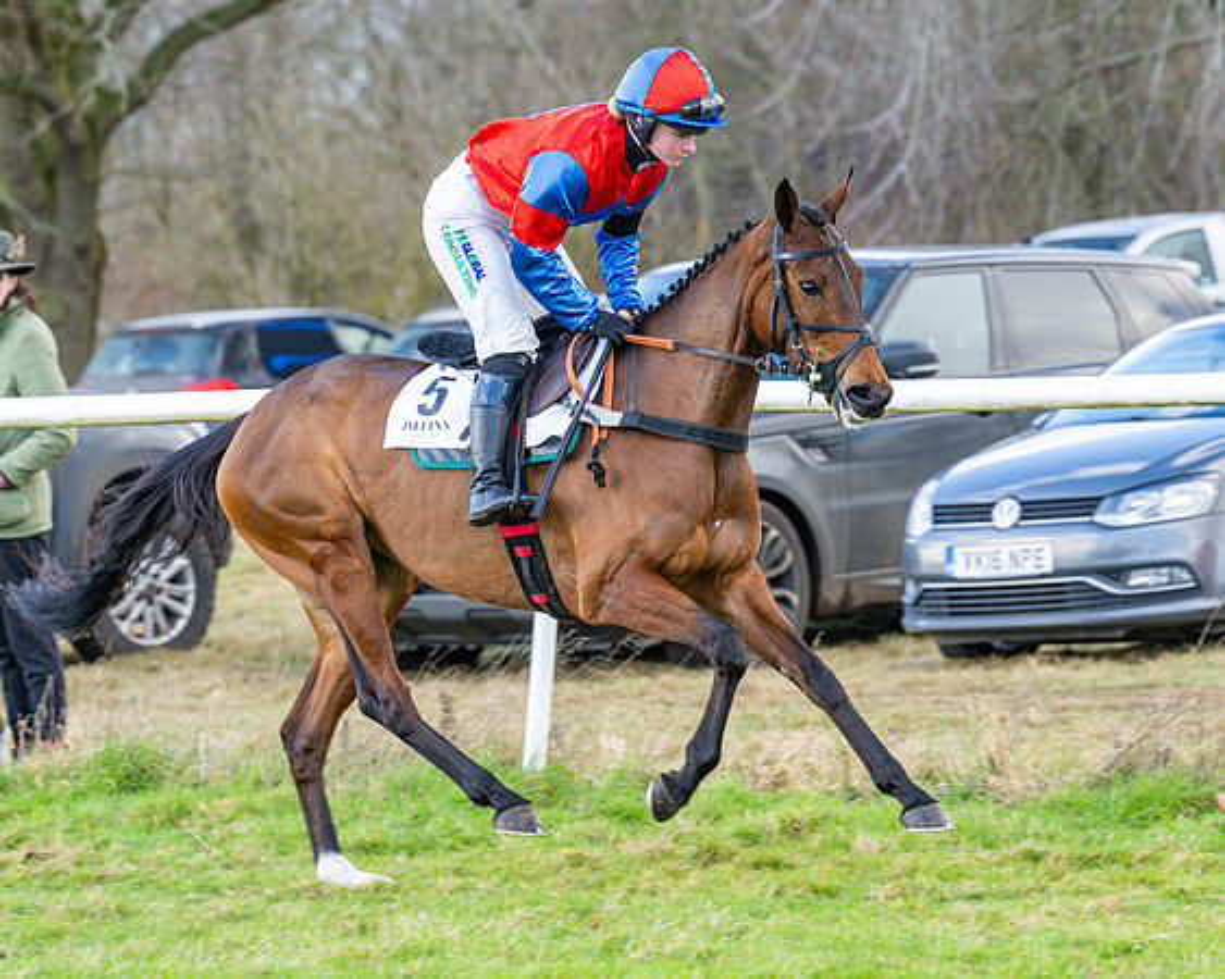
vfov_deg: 5.5
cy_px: 498
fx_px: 10150
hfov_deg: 6.9
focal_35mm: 280
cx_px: 710
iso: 500
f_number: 4
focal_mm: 140
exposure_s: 1/640
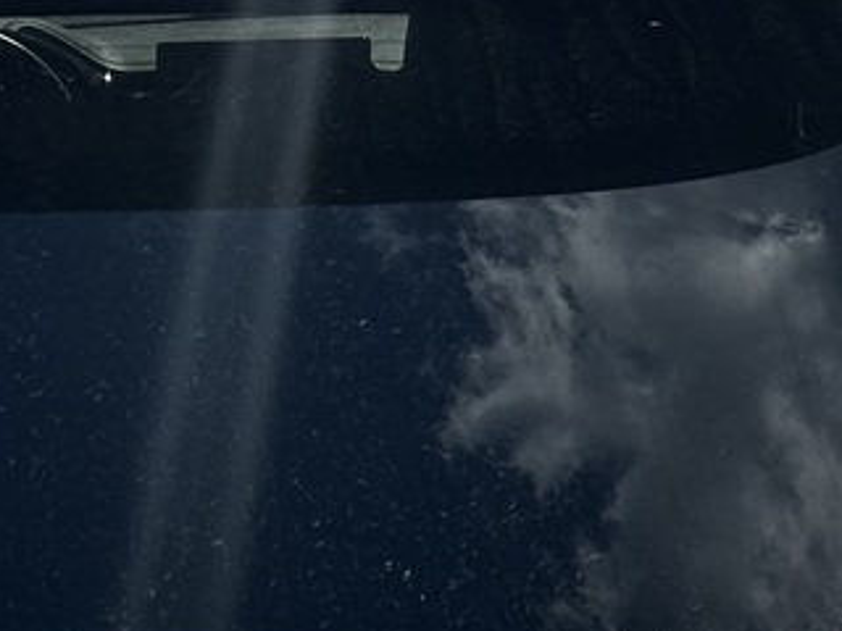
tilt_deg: -25.9
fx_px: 2846
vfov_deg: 11.9
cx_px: -42
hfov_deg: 16.4
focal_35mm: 117
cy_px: 1060
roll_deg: +4.3
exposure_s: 1/3077
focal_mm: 5.7
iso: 50
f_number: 1.5
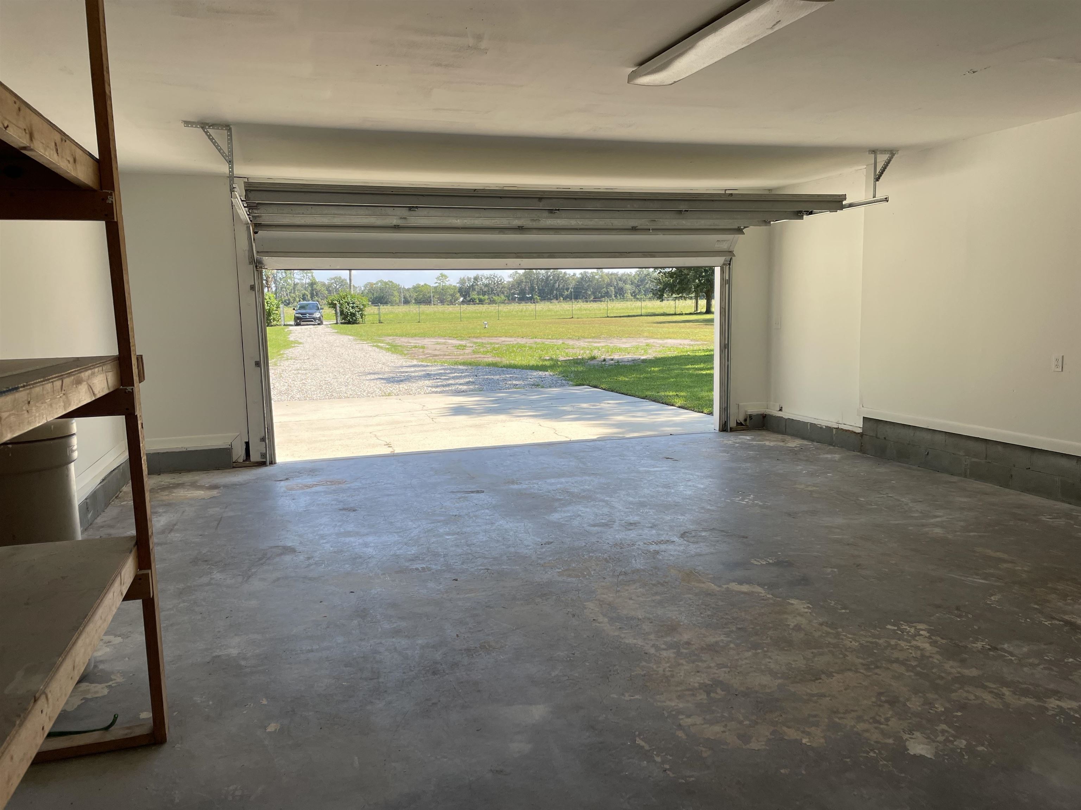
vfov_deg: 53.1
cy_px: 405
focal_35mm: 26
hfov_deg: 67.3
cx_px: 540
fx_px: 812
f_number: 1.6
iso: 32
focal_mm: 4.2
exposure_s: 1/744
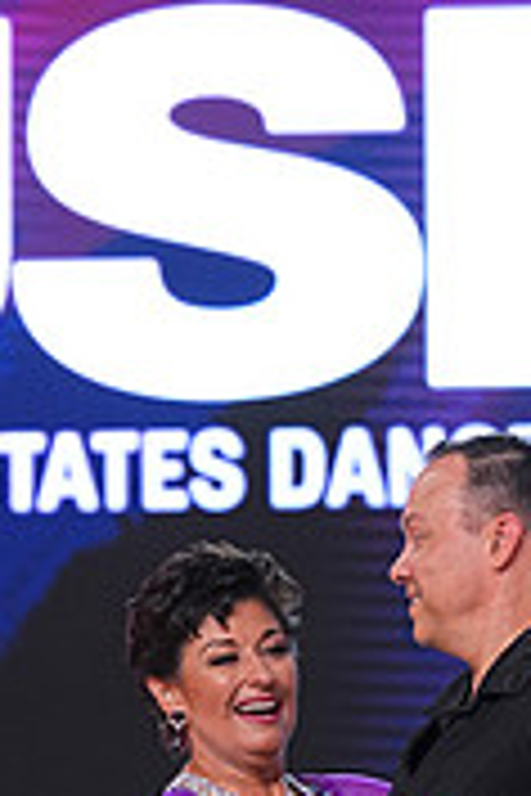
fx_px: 8340
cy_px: 1016
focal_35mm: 377
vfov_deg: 5.4
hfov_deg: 3.6
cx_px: 502
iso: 1000
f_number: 4
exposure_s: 1/400
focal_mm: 115
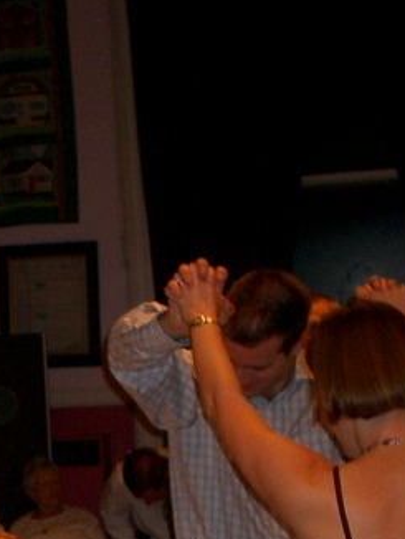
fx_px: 1324
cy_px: 486
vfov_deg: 22.4
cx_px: -107
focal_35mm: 85
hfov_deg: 16.5
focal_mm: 5.8
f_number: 2.6
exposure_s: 1/40
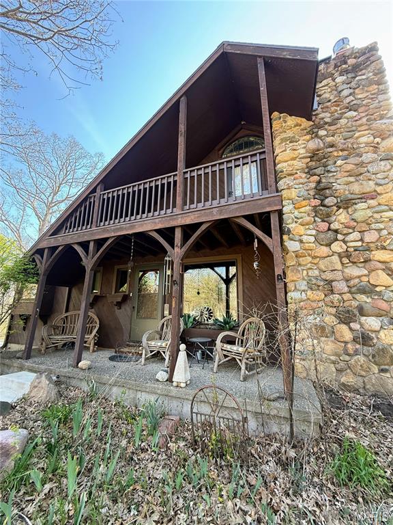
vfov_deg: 102.1
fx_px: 212
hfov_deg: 85.7
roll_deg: -1.1
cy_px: 262
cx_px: 196
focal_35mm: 14
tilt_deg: +14.2
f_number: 2.2
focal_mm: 2.22
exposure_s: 1/99
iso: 64
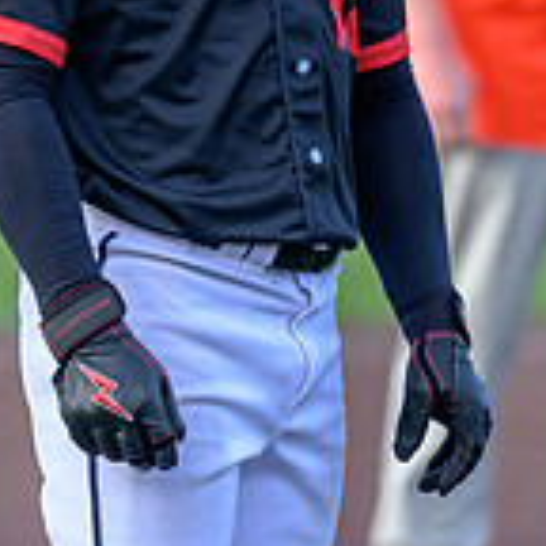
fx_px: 18488
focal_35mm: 1036
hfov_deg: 1.7
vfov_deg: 1.7
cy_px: -80
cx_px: -43
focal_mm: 200
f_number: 2.8
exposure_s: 1/2000
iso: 560
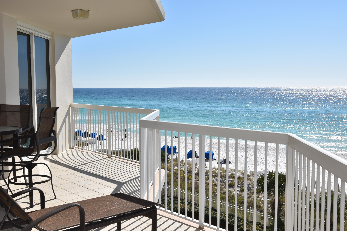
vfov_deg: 31.9
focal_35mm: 42
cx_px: 174
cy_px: 116
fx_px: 405
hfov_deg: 46.4
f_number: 14
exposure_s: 1/200
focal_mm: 28
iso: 100
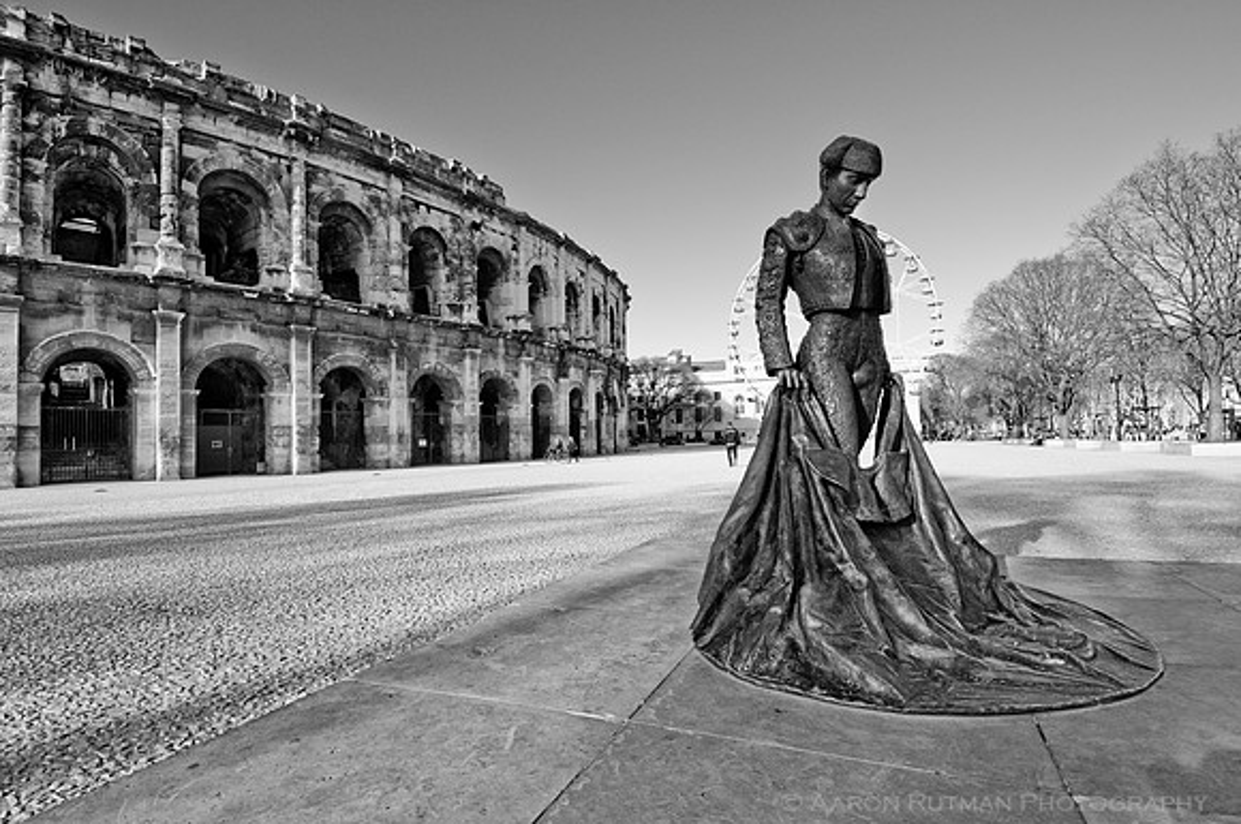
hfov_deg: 90.1
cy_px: 412
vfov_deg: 67.2
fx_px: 620
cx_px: 620
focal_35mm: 18
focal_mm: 12
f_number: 8
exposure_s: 1/250
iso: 200
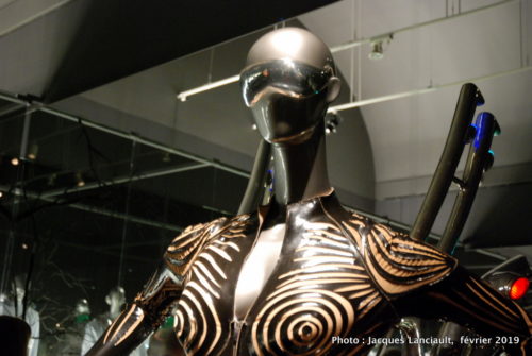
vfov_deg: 26.6
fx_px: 755
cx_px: 266
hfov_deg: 38.8
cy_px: 178
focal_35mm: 51
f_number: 4.2
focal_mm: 34
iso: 1250
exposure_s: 1/6
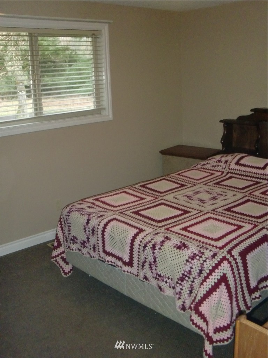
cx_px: 134
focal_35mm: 38
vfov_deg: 49.0
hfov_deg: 37.7
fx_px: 392
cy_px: 179
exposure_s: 1/40
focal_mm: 6.66
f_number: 3.9
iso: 400
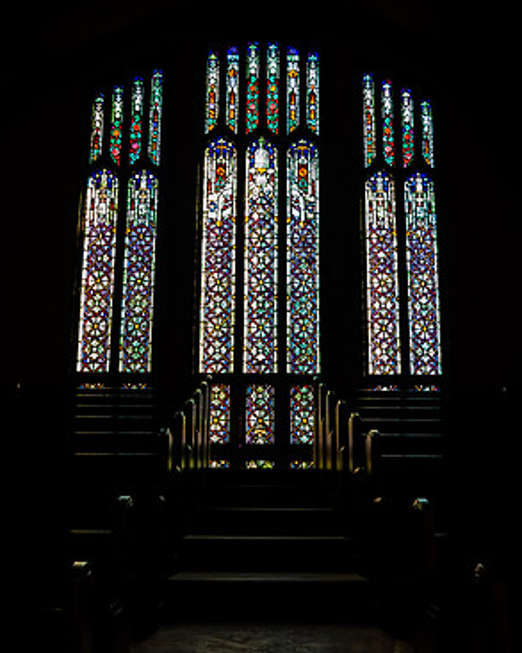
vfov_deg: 40.1
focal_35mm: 46
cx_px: 270
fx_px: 888
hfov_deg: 32.8
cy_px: 261
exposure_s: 1/25
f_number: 2.8
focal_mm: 16
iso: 400
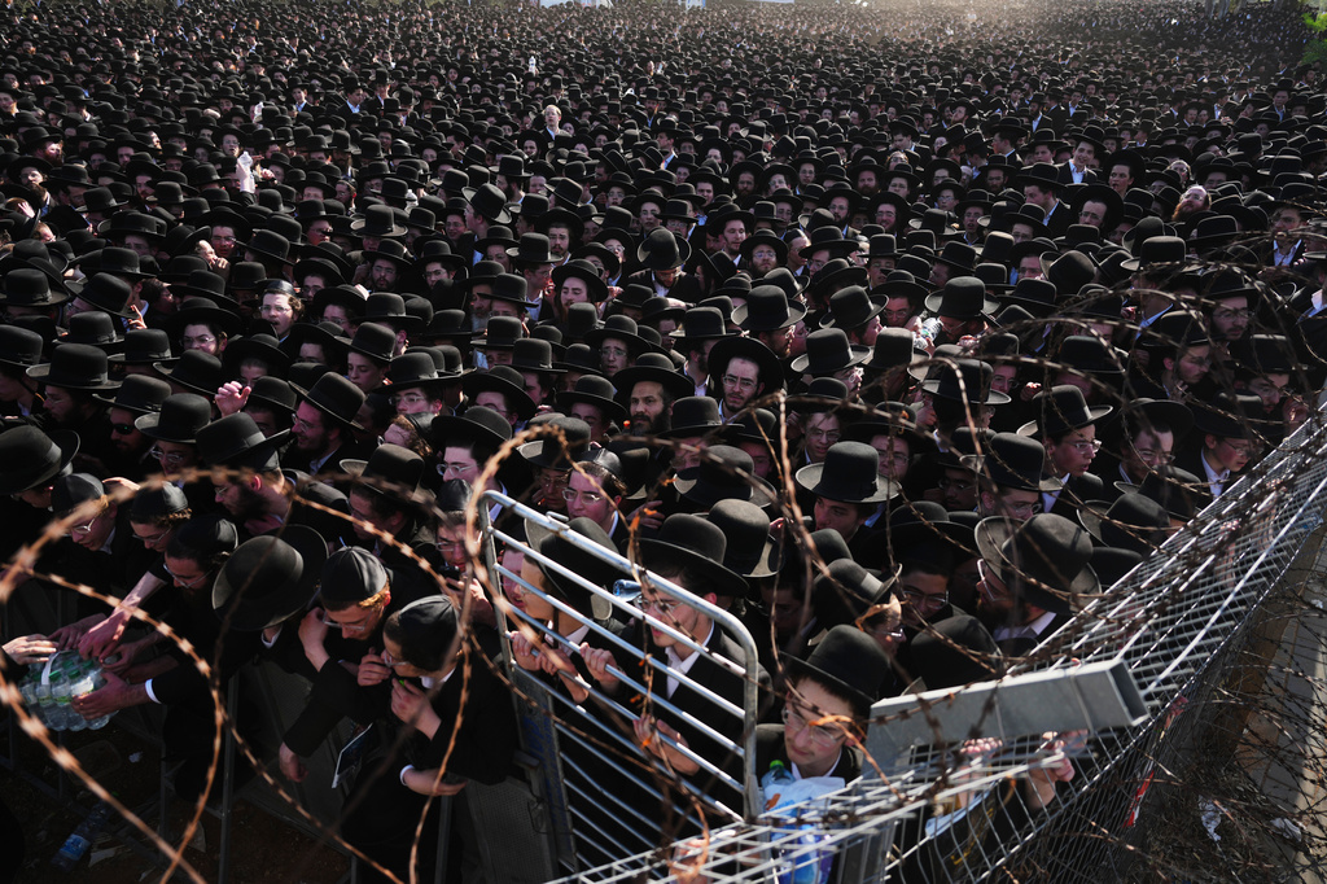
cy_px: 442
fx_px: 884
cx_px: 664
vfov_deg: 53.1
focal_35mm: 24
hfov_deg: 73.8
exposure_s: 1/1250
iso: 50
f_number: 2.8
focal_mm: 24
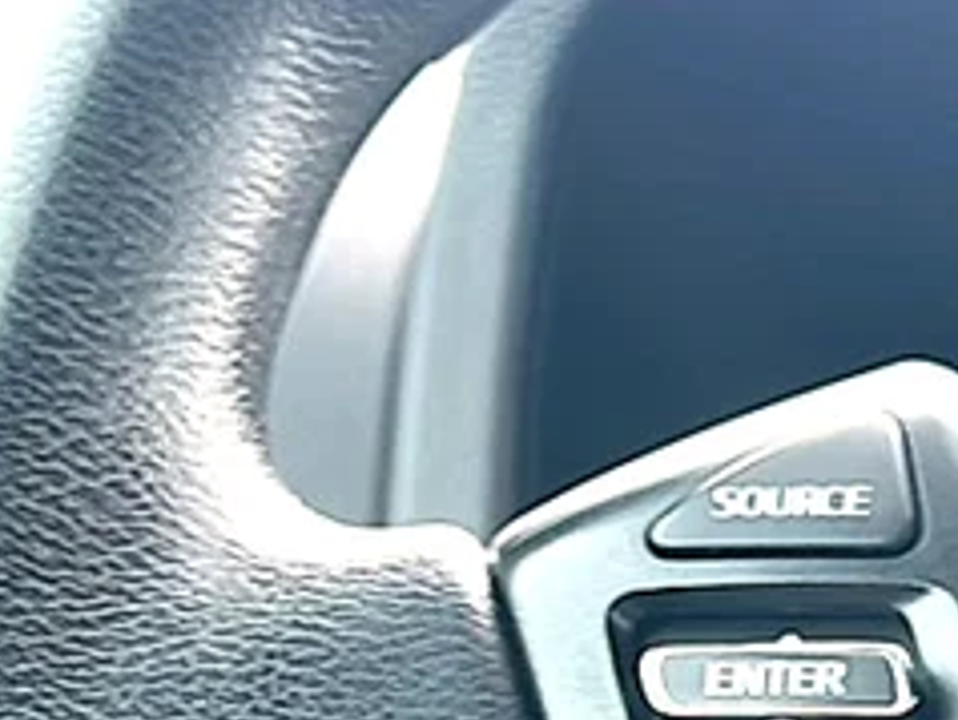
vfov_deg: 14.1
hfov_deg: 19.4
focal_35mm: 100
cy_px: 987
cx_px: 745
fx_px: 2770
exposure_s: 1/42
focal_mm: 6.86
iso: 64
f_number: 1.78
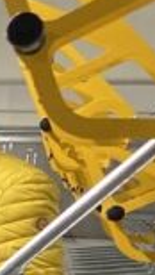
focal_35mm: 152
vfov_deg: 13.8
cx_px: -494
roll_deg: -1.4
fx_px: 1107
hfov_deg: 6.3
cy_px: 316
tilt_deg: -7.9
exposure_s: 1/55
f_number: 1.8
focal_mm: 3.99
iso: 320
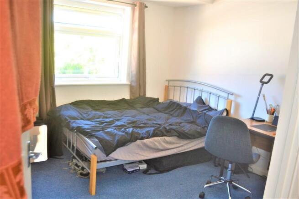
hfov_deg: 61.9
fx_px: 249
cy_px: 100
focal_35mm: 30
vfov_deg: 43.6
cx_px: 150
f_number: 3.8
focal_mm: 20
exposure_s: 1/60
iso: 720
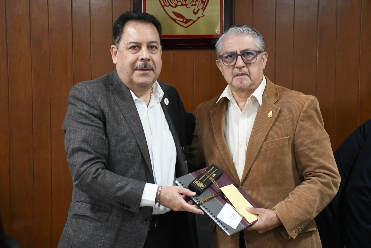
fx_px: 690
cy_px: 124
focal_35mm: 67
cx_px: 186
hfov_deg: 30.1
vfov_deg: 20.3
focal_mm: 45
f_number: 5.6
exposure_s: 1/100
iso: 5000
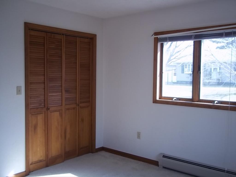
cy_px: 88
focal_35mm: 36
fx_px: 245
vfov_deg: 39.7
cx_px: 118
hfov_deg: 51.4
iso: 80
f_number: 3.1
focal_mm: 6.5
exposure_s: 1/60
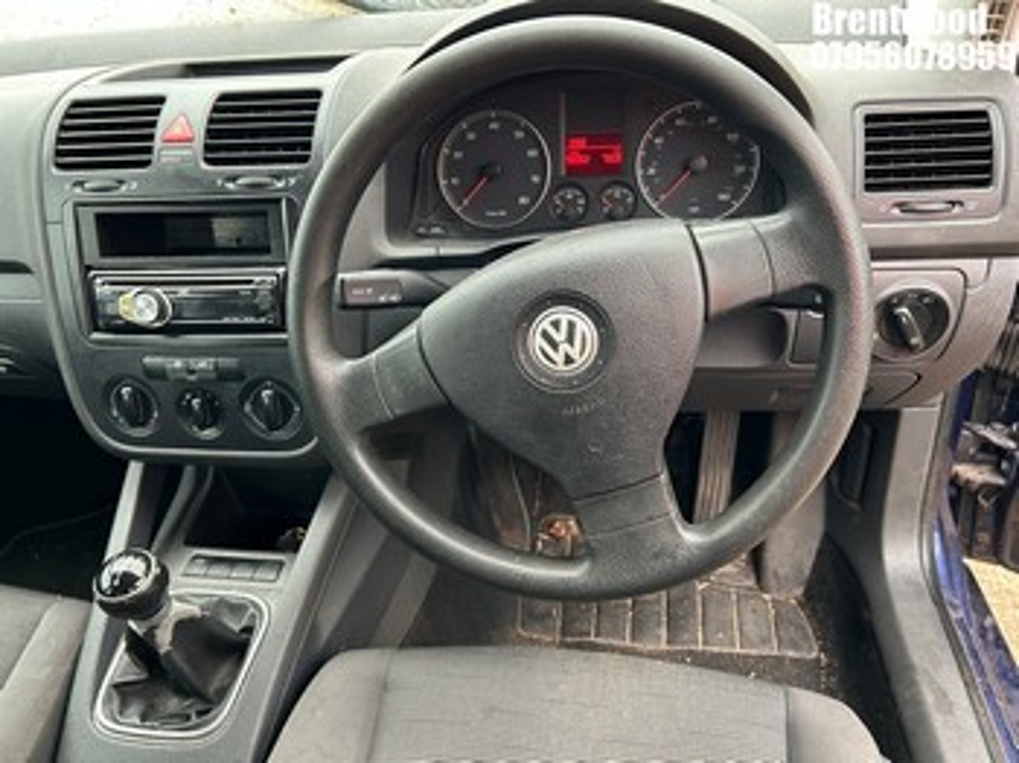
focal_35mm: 26
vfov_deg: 53.0
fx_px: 765
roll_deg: +6.6
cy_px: 382
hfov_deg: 67.3
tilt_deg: -33.8
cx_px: 510
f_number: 1.5
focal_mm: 5.7
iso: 160
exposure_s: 1/60
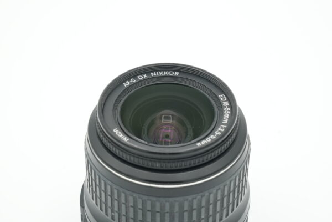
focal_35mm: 105
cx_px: 166
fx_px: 968
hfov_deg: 19.5
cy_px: 111
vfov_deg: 13.0
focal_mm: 70
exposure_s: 1/100
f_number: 13
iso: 640
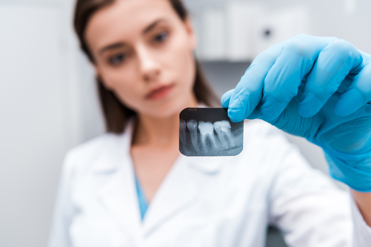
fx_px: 454
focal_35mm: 44
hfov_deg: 44.5
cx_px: 186
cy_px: 124
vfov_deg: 30.5
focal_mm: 44
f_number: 5
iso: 100
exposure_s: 1/160
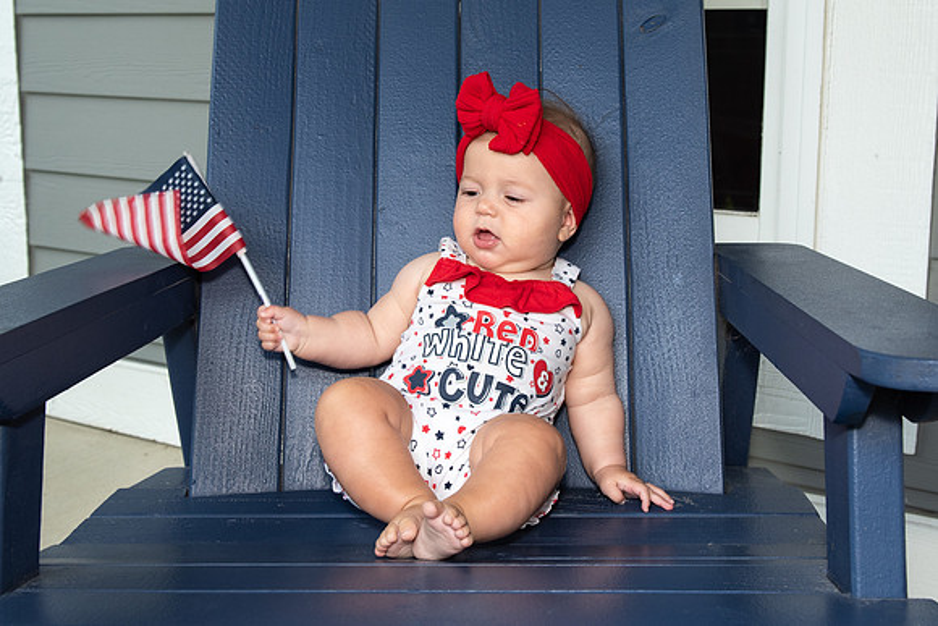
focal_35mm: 50
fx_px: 1294
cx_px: 491
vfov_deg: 27.1
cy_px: 247
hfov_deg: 39.8
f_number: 5.6
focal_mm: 32
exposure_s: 1/160
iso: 400
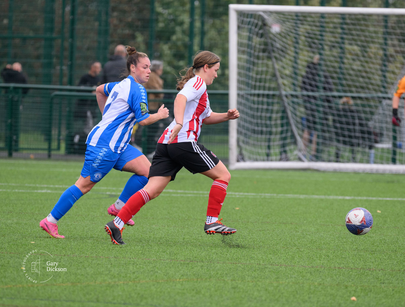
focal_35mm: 438
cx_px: 196
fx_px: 5140
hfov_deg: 4.5
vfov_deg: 3.4
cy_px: 169
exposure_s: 1/1250
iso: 1250
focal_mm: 290
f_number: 5.3
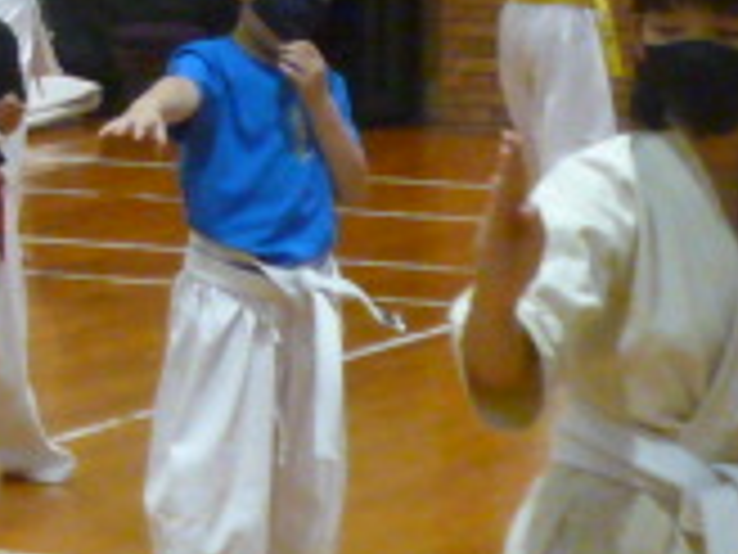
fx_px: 4072
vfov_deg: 7.8
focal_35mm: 191
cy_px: 45
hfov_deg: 10.3
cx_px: -9
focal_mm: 4.9
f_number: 2.9
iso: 400
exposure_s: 1/50
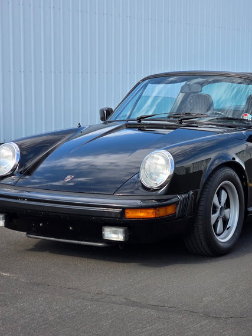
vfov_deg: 21.1
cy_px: 169
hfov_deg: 15.8
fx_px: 903
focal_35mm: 93
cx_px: 180
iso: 50
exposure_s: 1/895
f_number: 2.4
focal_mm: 7.9
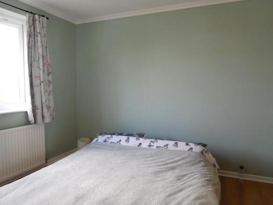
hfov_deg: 69.4
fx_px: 197
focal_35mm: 25
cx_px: 136
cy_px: 102
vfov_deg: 54.9
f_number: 3.4
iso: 125
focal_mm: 4.5
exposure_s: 1/30
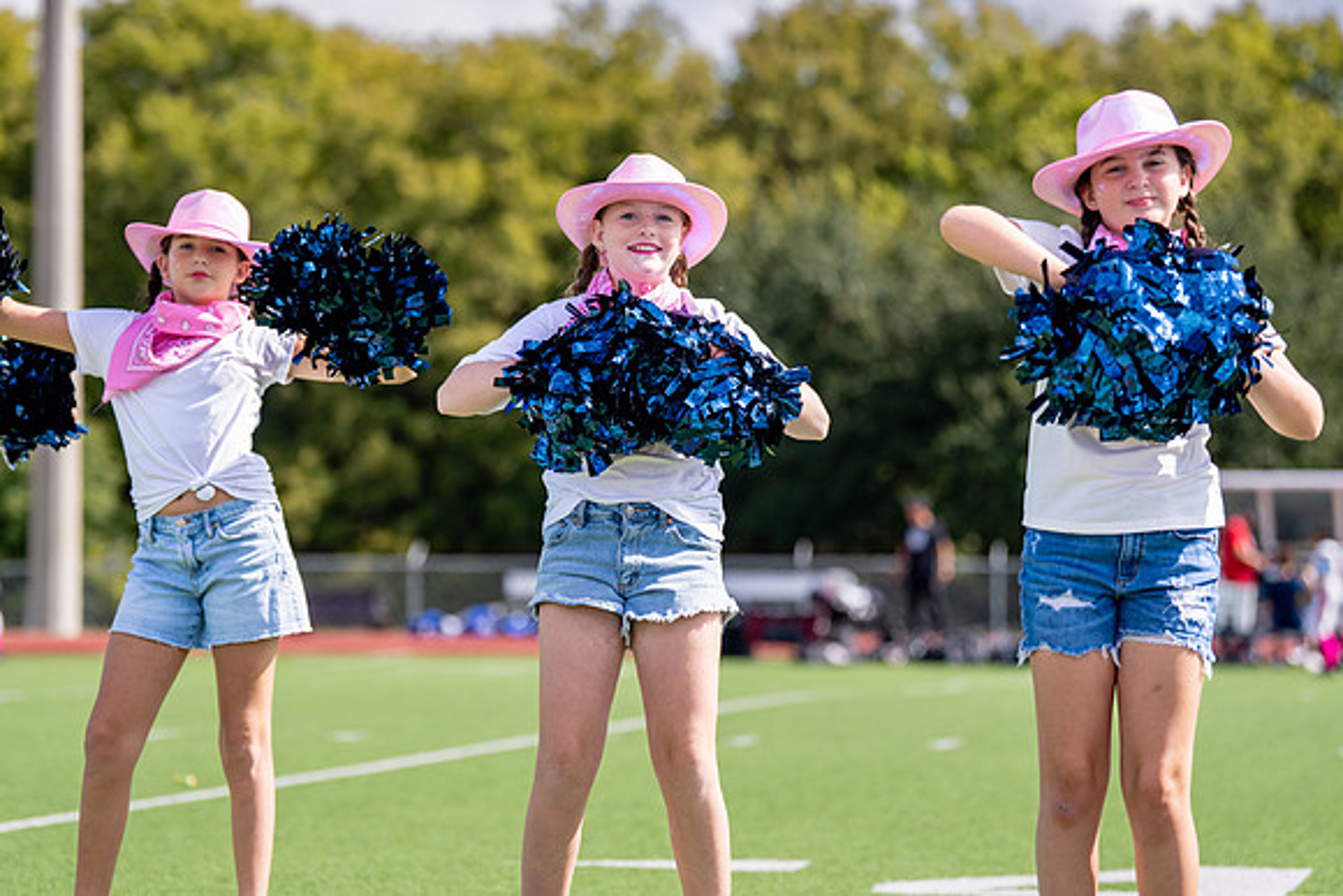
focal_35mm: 141
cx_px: 573
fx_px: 5253
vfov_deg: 9.7
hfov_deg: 14.6
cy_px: 364
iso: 250
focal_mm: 114
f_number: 2.8
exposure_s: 1/4000
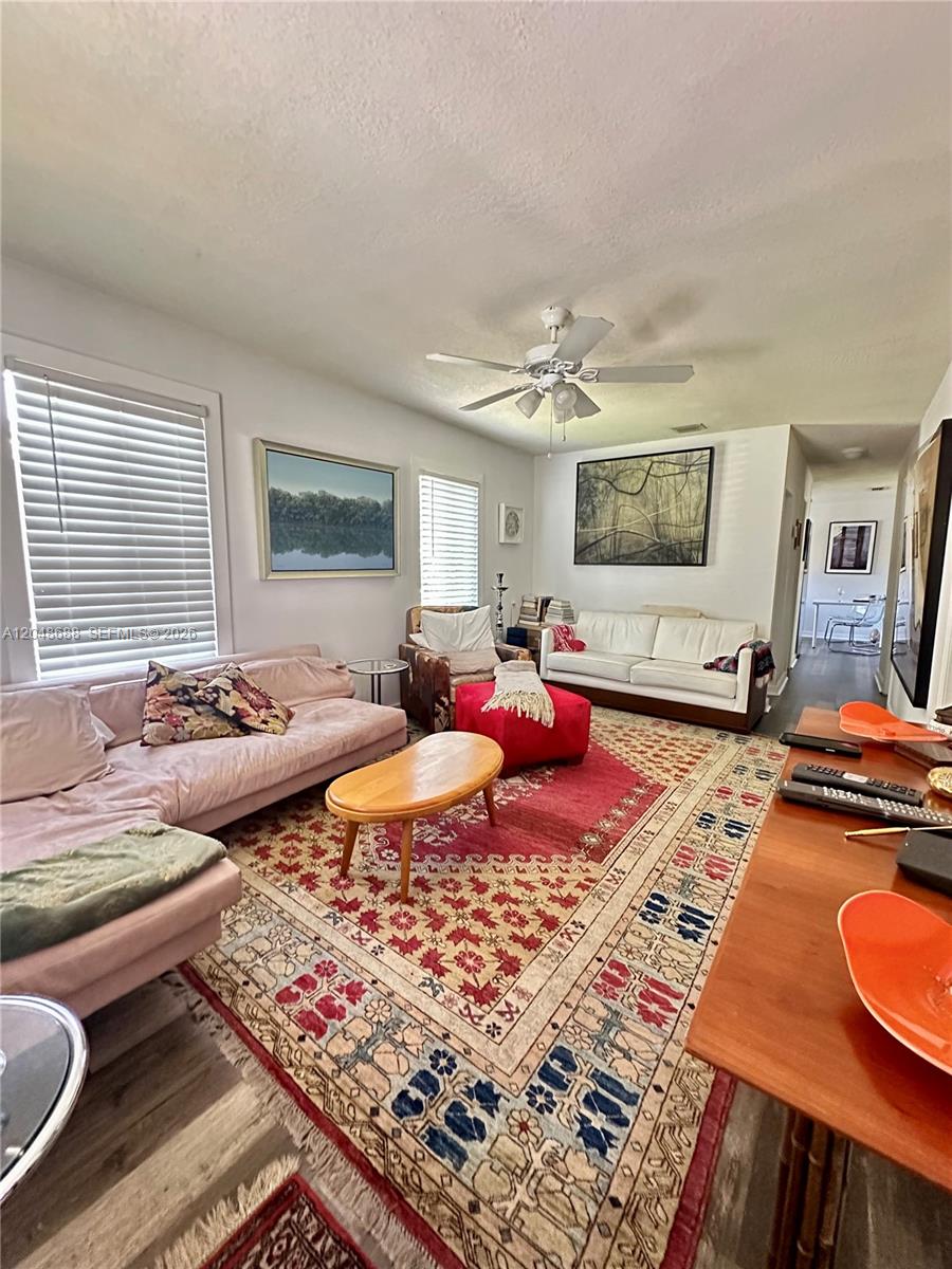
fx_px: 513
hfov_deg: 85.7
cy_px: 634
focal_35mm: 14
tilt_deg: -6.5
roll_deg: -1.2
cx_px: 476
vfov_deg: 102.1
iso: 1250
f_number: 2.2
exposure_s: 1/53
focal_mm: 2.22
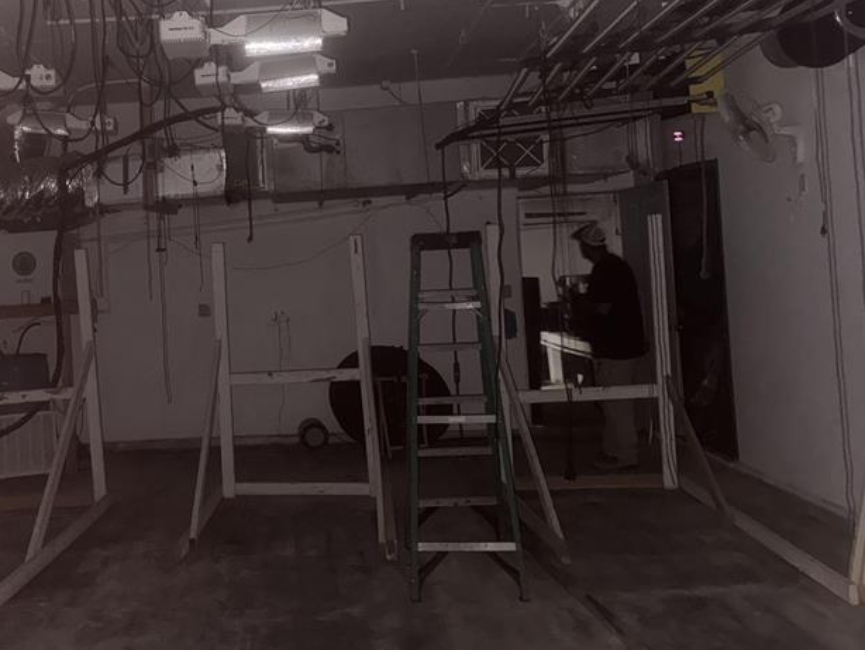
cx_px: 189
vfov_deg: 35.8
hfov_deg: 44.8
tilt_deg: +1.6
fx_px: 1000
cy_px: 247
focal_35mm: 40
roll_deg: +3.3
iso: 320
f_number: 1.78
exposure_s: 1/4
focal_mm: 6.76
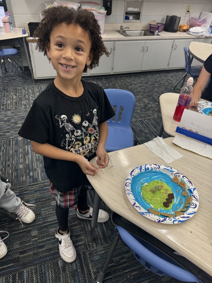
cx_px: 106
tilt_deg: -37.9
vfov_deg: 71.6
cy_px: 142
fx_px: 196
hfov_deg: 56.8
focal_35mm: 24
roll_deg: -2.4
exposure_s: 1/120
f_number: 1.78
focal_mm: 6.76
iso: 160
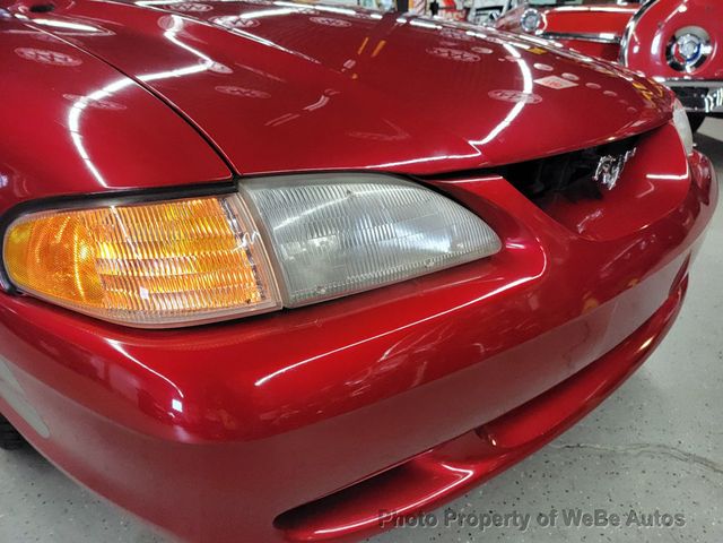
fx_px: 501
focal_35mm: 24
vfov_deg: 56.8
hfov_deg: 71.6
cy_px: 272
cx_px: 362
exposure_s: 1/40
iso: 200
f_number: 1.8
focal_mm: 6.7
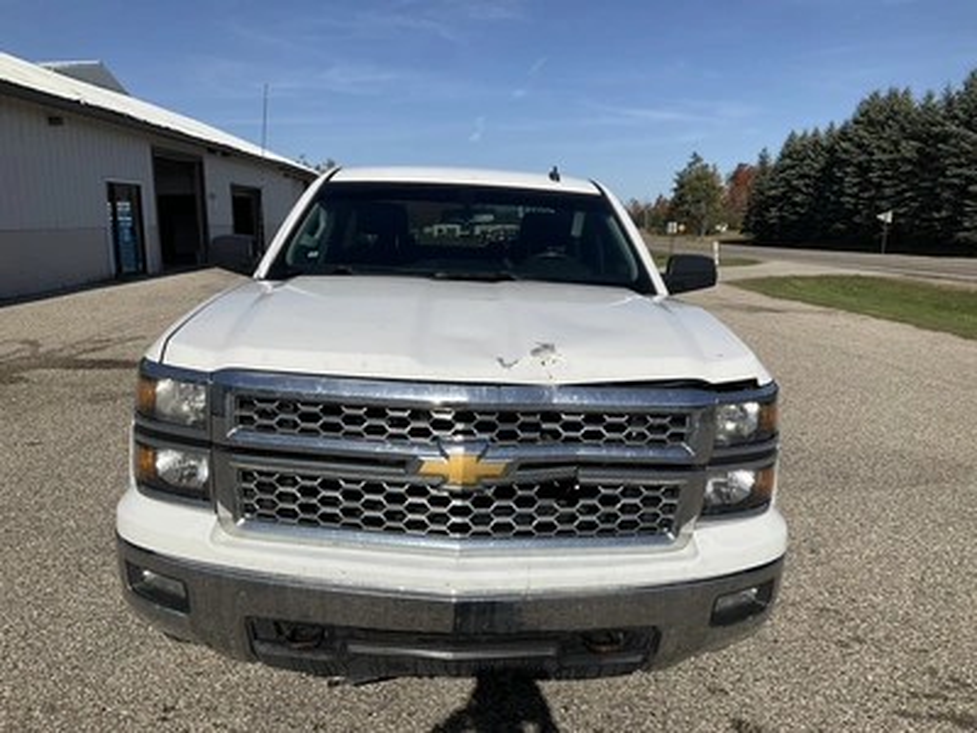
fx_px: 818
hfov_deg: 61.7
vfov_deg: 48.2
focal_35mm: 29
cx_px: 488
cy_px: 366
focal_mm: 3
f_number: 1.8
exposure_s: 1/4405
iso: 25
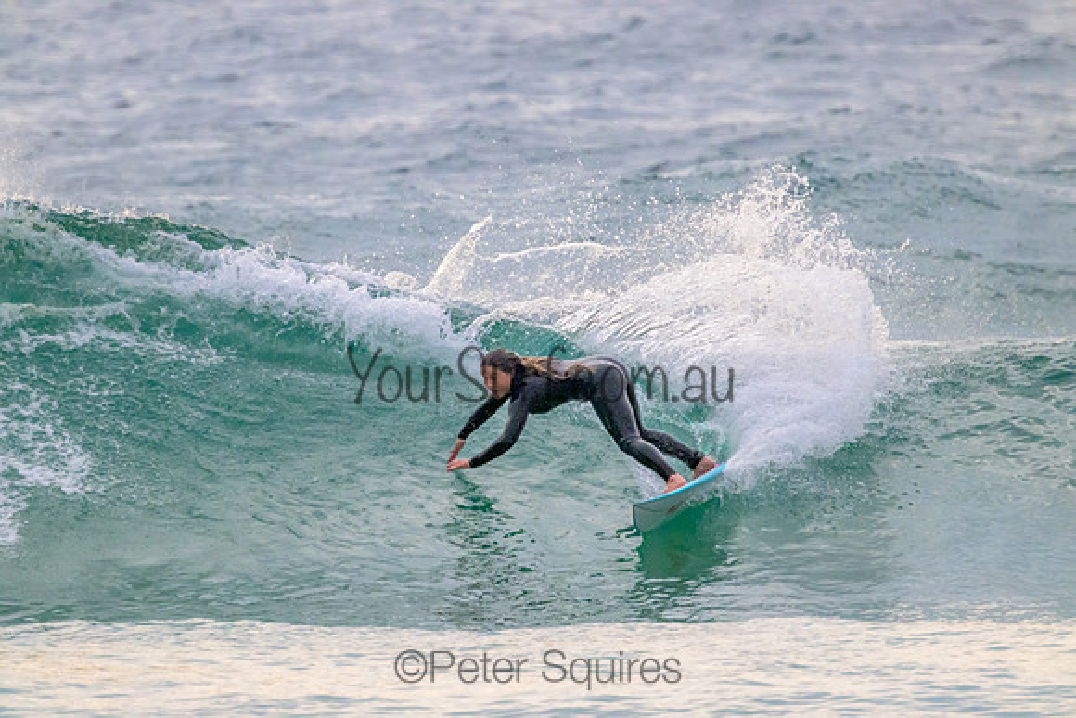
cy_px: 359
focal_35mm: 800
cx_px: 538
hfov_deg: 2.6
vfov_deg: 1.7
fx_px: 23916
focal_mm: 800
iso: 12800
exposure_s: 1/2000
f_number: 11
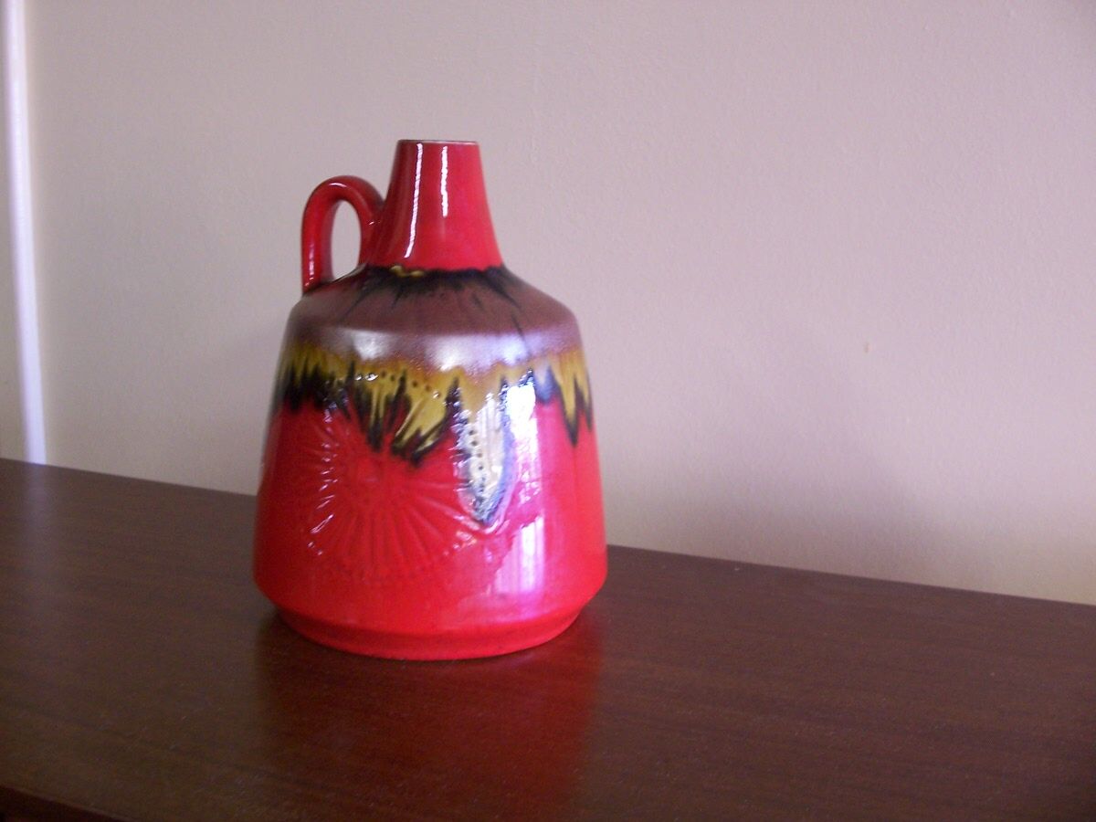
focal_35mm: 35
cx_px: 548
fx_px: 1108
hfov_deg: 52.6
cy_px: 411
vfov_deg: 40.7
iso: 140
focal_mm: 6
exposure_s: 1/10
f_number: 2.8
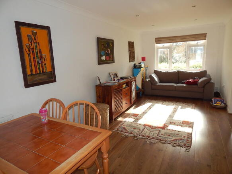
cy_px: 87
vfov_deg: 58.9
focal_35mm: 23
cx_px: 116
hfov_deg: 73.9
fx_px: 154
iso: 125
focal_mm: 4
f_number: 3
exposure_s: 1/200
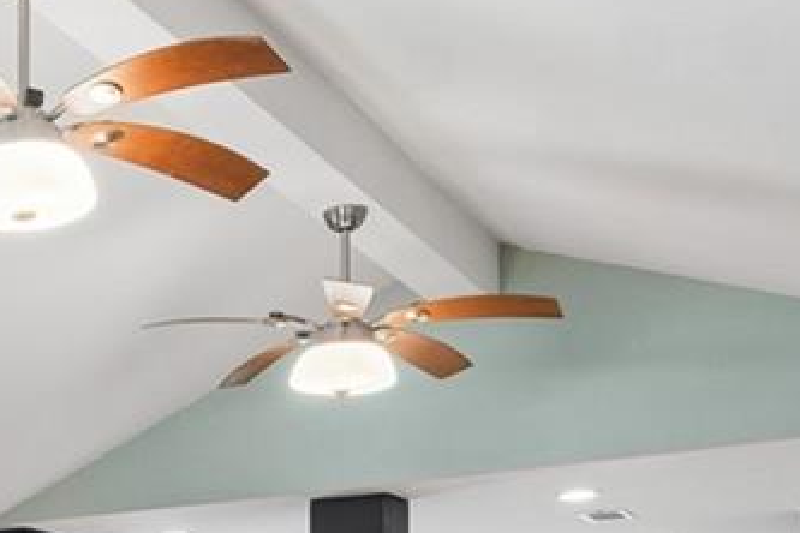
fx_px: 1600
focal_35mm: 72
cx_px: -214
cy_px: 787
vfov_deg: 17.2
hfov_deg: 24.7
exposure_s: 1/4
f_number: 7.1
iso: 400
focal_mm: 10
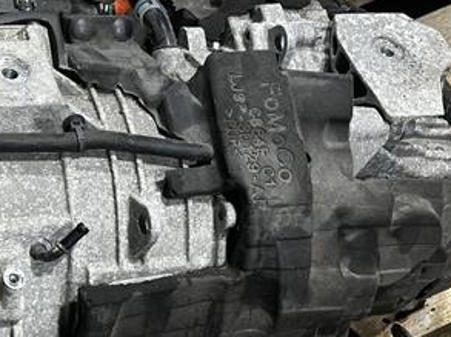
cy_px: 242
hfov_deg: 18.7
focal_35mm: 105
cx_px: 151
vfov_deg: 14.0
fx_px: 1366
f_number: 1.78
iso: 80
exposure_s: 1/50
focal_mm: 6.86
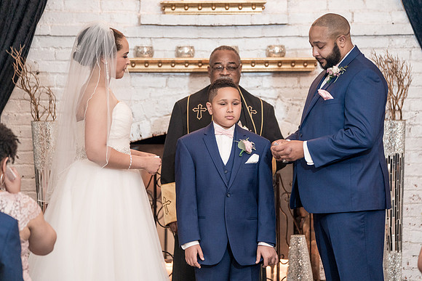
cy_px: 131
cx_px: 218
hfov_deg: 12.8
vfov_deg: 8.6
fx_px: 1881
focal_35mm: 160
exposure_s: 1/160
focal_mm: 150
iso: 2000
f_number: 2.8
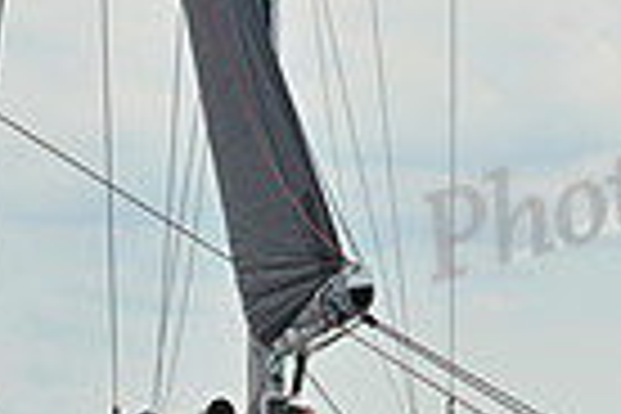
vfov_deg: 4.6
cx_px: 194
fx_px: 5088
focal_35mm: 295
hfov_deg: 7.0
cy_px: 461
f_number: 7.1
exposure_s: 1/1600
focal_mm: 70
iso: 320
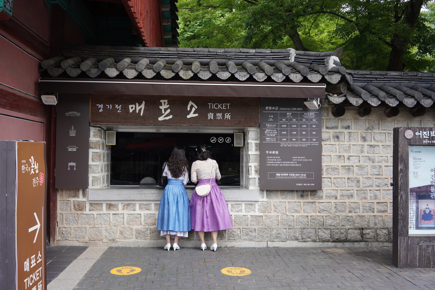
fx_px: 423
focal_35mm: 35
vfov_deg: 37.9
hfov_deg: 54.4
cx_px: 218
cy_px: 145
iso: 125
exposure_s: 1/100
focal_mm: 35
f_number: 6.3
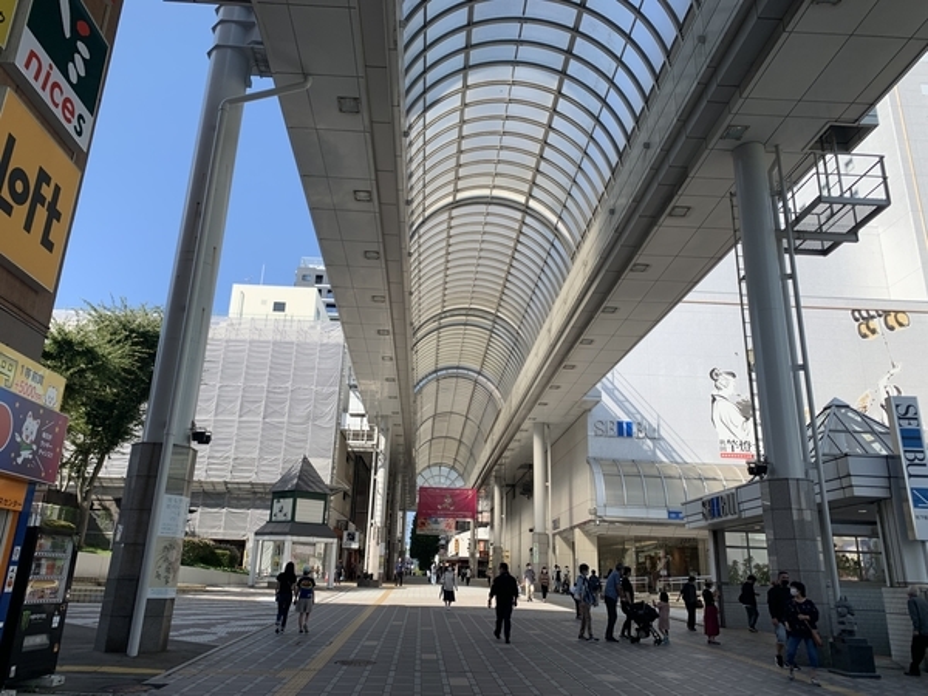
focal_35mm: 26
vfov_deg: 53.1
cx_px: 464
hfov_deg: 67.3
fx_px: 697
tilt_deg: +17.5
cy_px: 348
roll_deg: +0.7
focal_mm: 4.25
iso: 25
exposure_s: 1/1560
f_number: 1.8
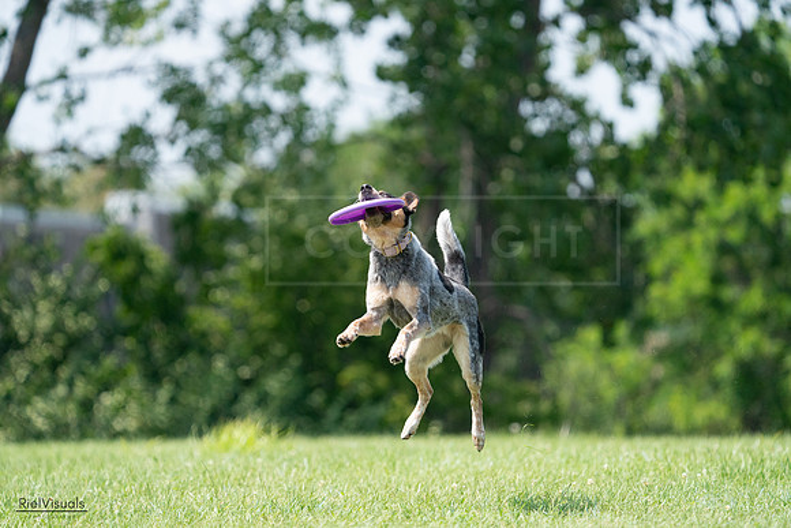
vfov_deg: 3.5
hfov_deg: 5.3
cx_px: 396
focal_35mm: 388
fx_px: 8527
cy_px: 264
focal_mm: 388
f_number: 6.3
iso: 2000
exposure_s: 1/4000
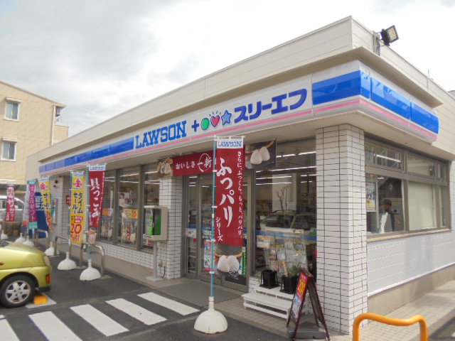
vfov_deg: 53.1
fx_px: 342
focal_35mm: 26
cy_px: 170
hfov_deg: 67.3
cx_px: 228
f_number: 3.5
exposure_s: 1/500
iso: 100
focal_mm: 4.6
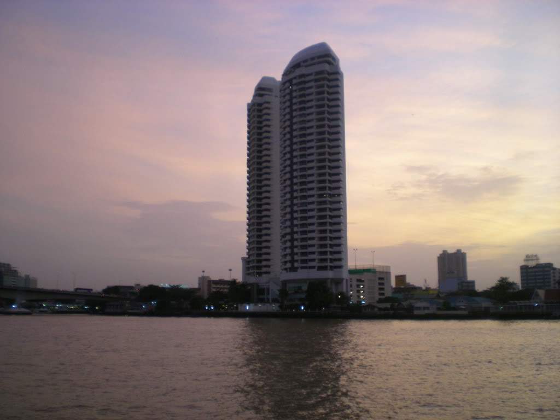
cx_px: 280
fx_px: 615
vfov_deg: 37.7
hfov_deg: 49.0
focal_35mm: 38
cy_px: 210
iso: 200
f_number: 3.1
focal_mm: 6.3
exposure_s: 1/40
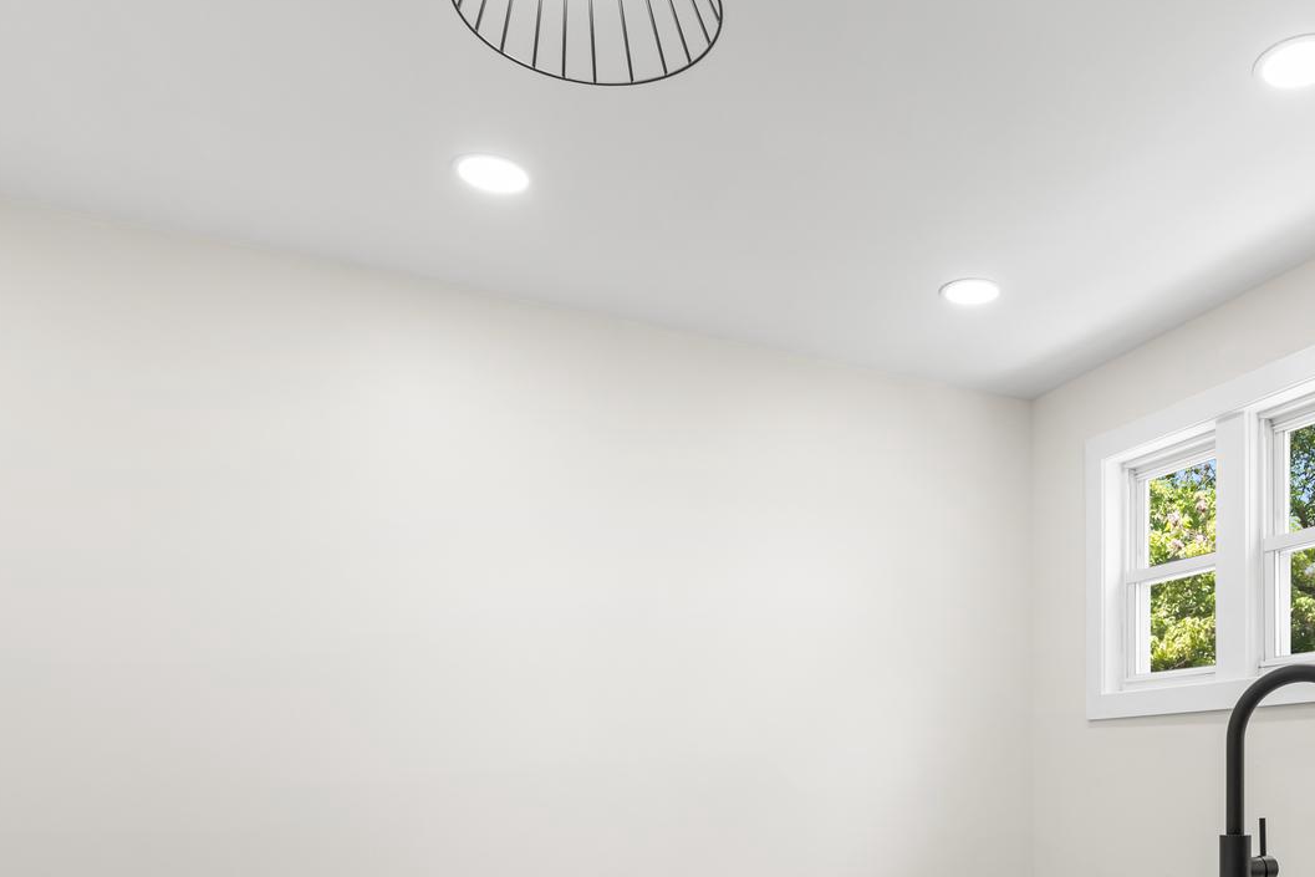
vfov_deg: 39.1
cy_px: 800
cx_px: 927
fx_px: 1132
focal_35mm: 31
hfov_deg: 58.2
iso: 800
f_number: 9
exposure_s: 1/15
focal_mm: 16
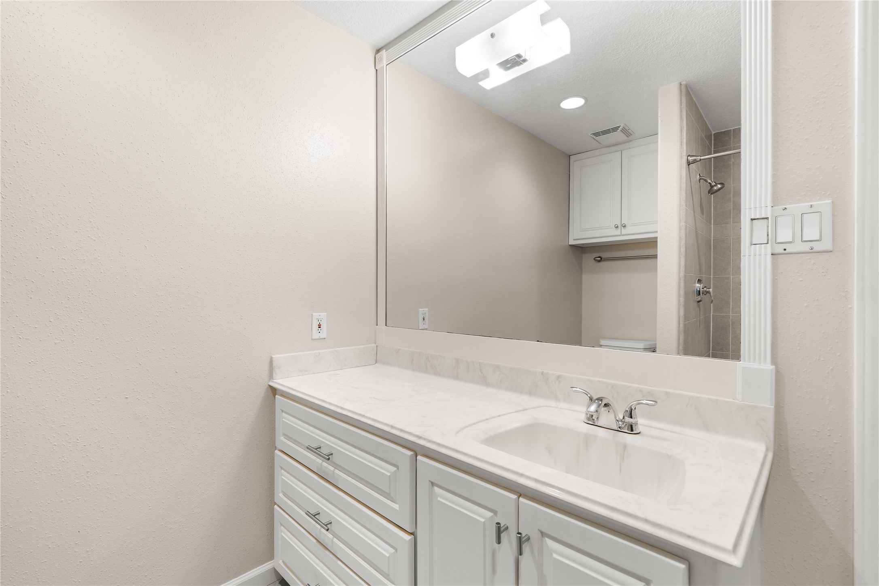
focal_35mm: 16
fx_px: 391
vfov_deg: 73.7
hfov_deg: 96.7
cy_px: 293
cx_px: 440
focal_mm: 16
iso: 200
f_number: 9
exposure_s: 1/3
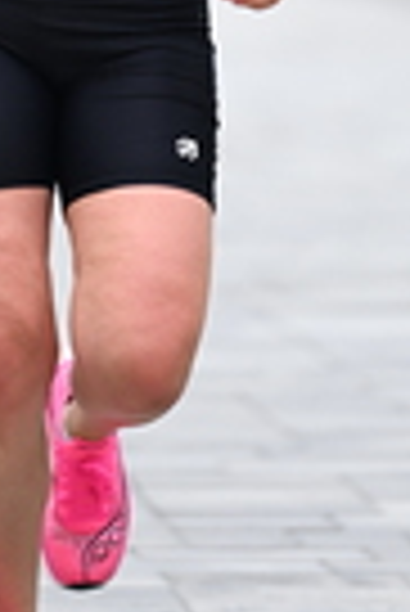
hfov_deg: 1.7
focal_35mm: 789
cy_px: -338
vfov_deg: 2.6
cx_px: 187
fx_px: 13444
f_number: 2.8
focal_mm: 195
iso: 640
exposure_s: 1/2000
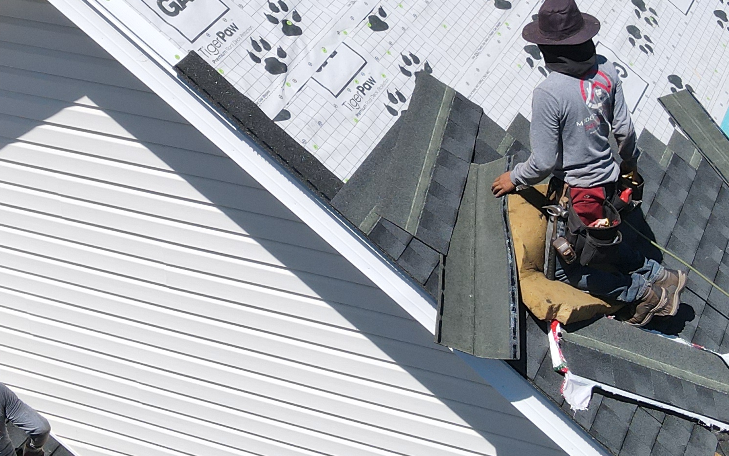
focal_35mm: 68
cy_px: 99
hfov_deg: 30.2
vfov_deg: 19.0
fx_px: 1351
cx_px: 336
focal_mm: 4.5
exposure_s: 1/1000
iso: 100
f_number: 2.8
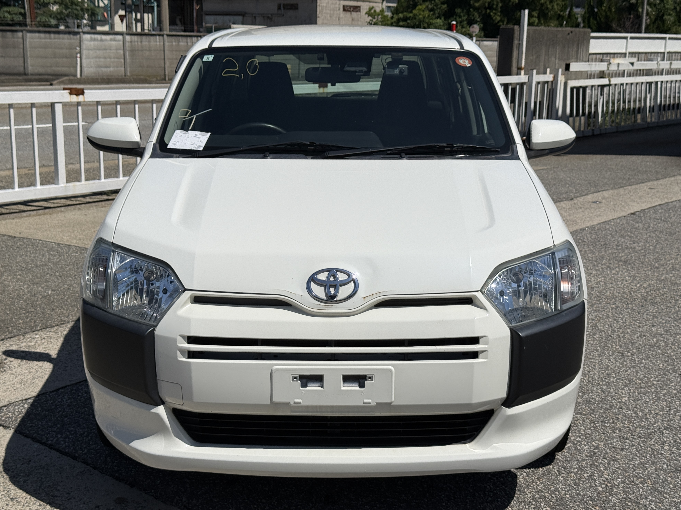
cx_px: 335
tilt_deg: -12.1
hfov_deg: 38.9
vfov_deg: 29.7
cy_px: 251
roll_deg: -1.1
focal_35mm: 49
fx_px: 964
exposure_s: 1/13333
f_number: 1.78
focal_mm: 6.76
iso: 50
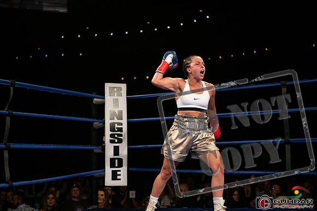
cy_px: 106
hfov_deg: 27.9
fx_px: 638
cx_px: 158
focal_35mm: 72
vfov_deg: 18.8
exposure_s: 1/1250
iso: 1600
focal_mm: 70
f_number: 2.8
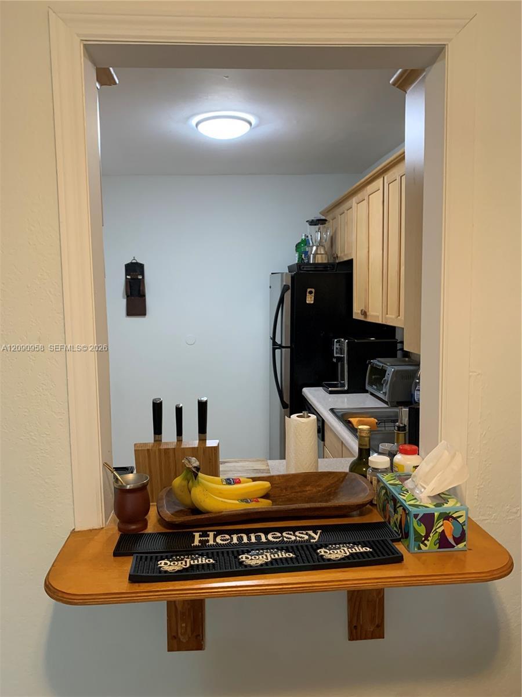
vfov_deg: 67.3
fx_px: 523
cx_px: 261
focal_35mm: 26
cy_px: 348
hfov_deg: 53.1
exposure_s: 1/60
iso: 200
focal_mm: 4.25
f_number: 1.8
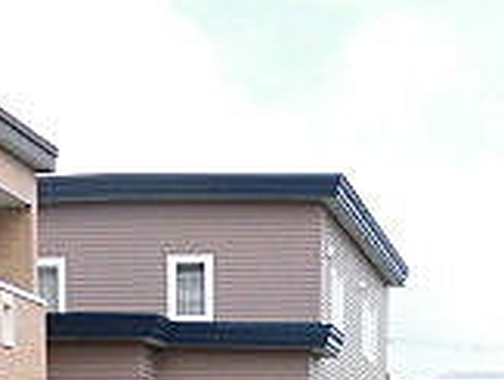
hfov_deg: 20.4
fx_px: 1372
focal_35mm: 94
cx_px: 455
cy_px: 735
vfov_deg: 13.7
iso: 100
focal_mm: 4.3
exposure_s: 1/640
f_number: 3.1
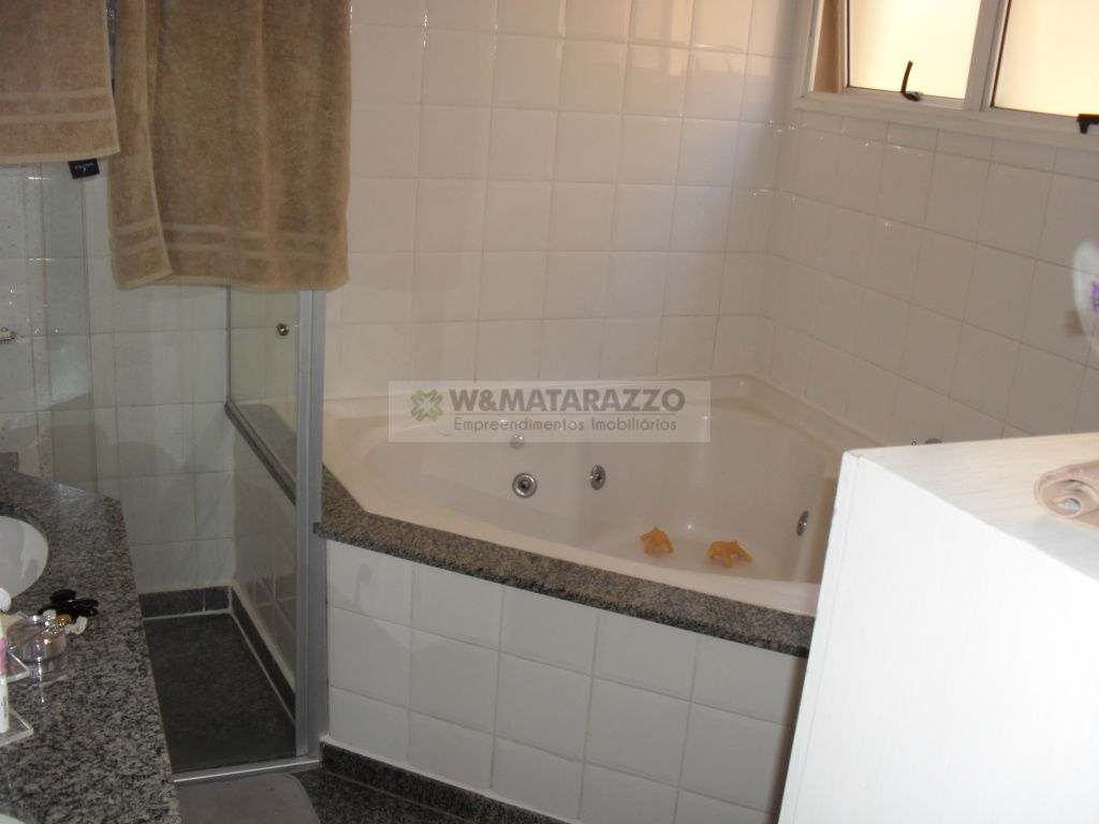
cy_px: 412
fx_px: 1111
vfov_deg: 40.7
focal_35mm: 35
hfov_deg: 52.6
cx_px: 550
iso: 200
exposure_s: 1/45
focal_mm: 6.3
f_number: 3.2
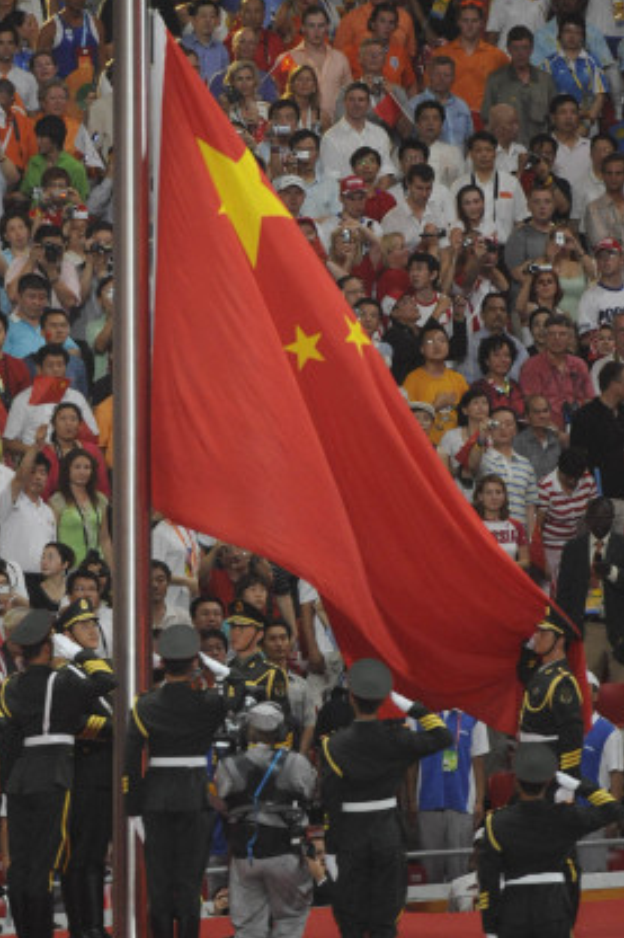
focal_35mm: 722
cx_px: 160
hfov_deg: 1.9
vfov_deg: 2.9
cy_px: 397
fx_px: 18786
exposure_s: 1/250
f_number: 4
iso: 3200
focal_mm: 400
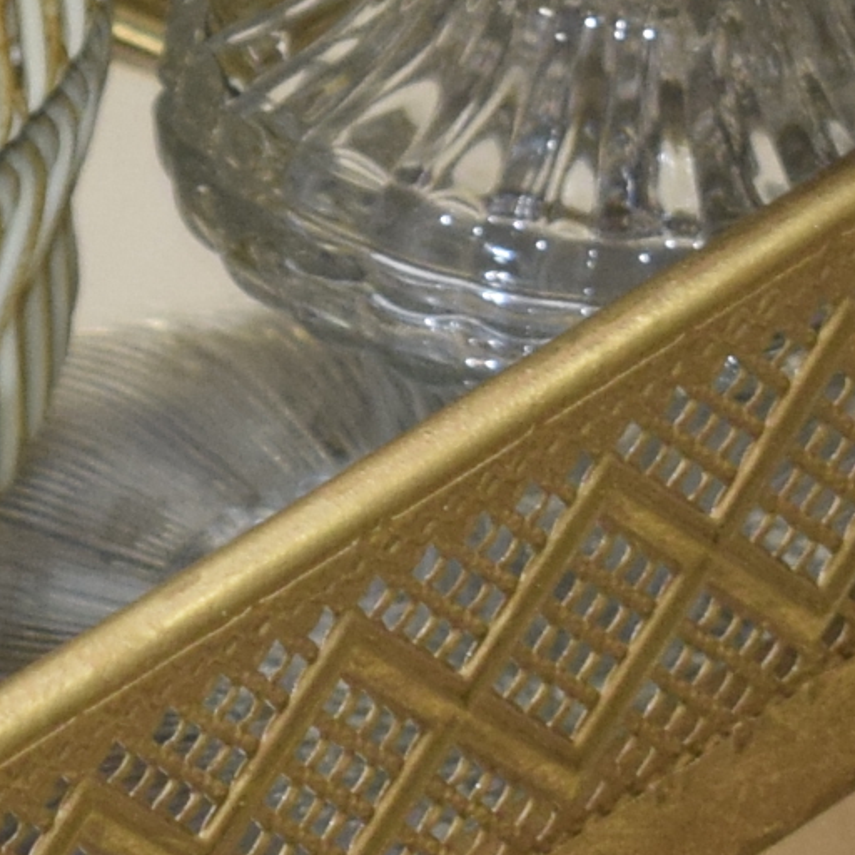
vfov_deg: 3.4
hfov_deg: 3.3
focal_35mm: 515
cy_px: -165
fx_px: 14391
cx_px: -1698
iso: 800
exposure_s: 1/200
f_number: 5.3
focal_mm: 46
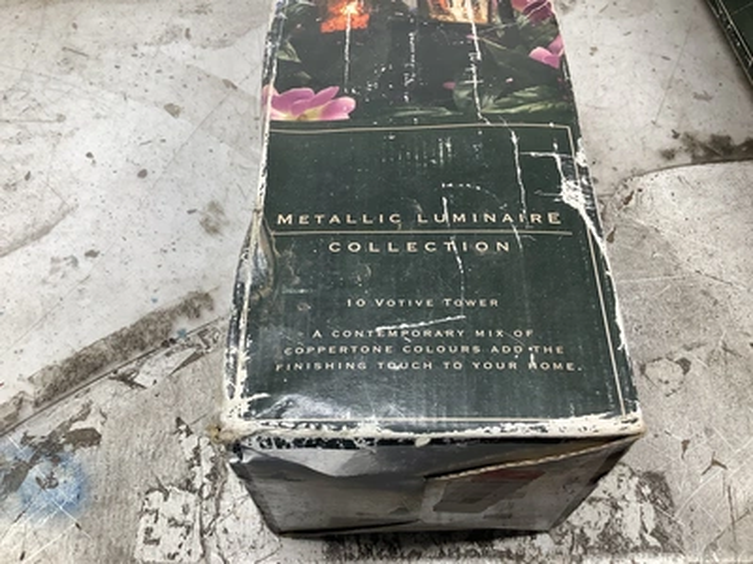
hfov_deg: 58.4
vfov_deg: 45.4
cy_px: 282
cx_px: 376
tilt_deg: -58.3
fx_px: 674
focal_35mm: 31
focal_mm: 3.3
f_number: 2.4
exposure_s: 1/60
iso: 64
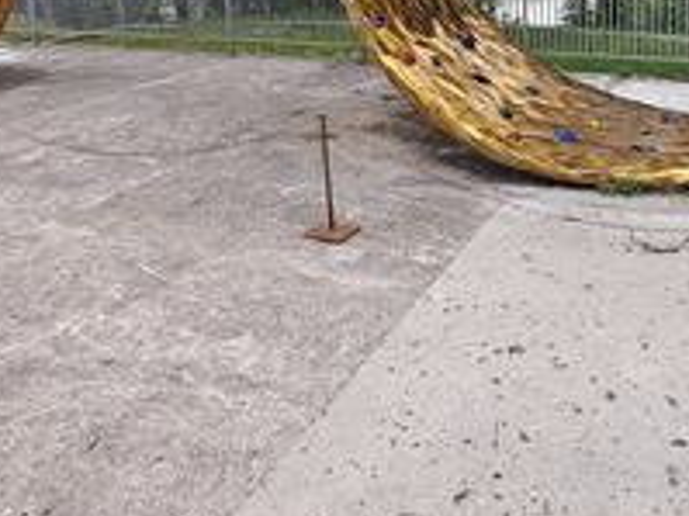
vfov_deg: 40.8
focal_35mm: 31
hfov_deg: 56.5
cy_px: 24
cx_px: 485
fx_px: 617
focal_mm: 2.62
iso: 64
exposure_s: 1/323
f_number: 2.2
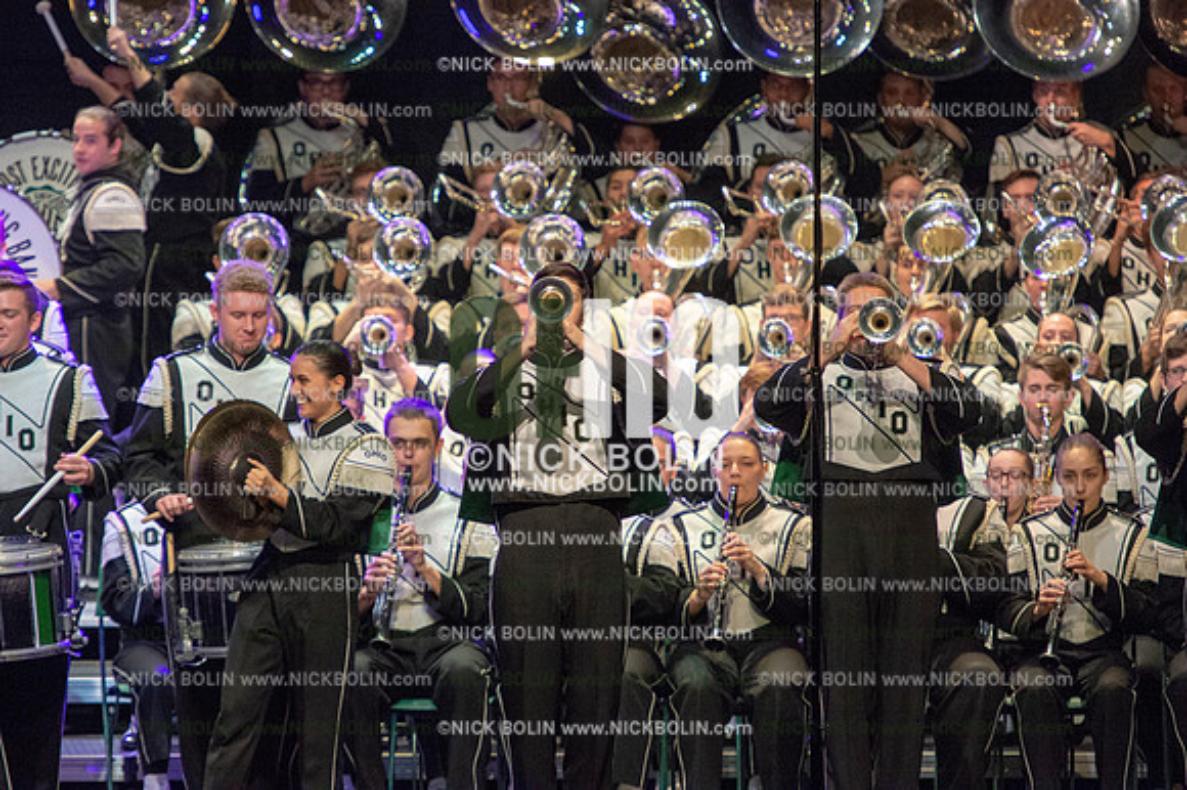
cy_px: 395
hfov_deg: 7.6
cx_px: 594
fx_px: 8897
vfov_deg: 5.1
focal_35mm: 270
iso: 8000
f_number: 5.6
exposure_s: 1/400
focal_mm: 270
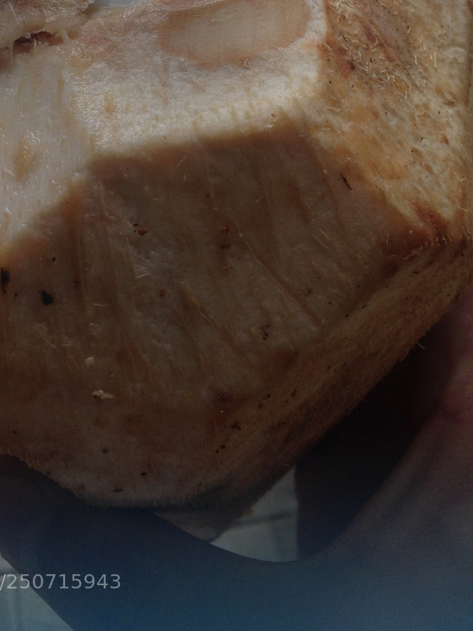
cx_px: 170
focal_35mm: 54
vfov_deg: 34.3
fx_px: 984
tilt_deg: -58.0
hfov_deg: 26.9
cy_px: 116
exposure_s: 1/189
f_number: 2.4
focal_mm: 4.12
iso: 50
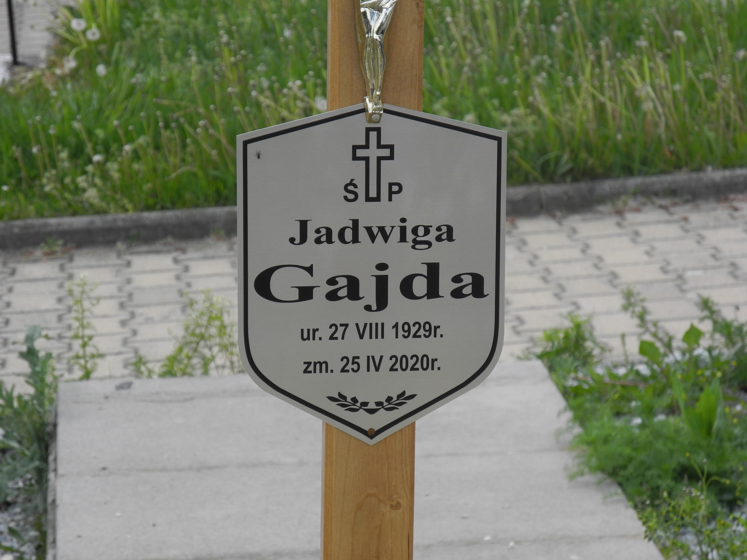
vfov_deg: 9.7
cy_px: 280
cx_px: 374
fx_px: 3302
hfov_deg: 12.9
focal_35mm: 153
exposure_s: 1/320
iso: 100
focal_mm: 32.6
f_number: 5
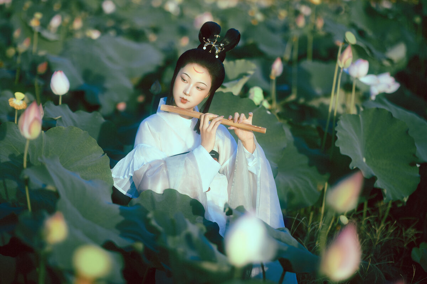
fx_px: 1008
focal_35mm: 85
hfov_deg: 23.9
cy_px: 142
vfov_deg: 16.1
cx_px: 214
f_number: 1.8
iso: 100
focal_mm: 85
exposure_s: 1/2500
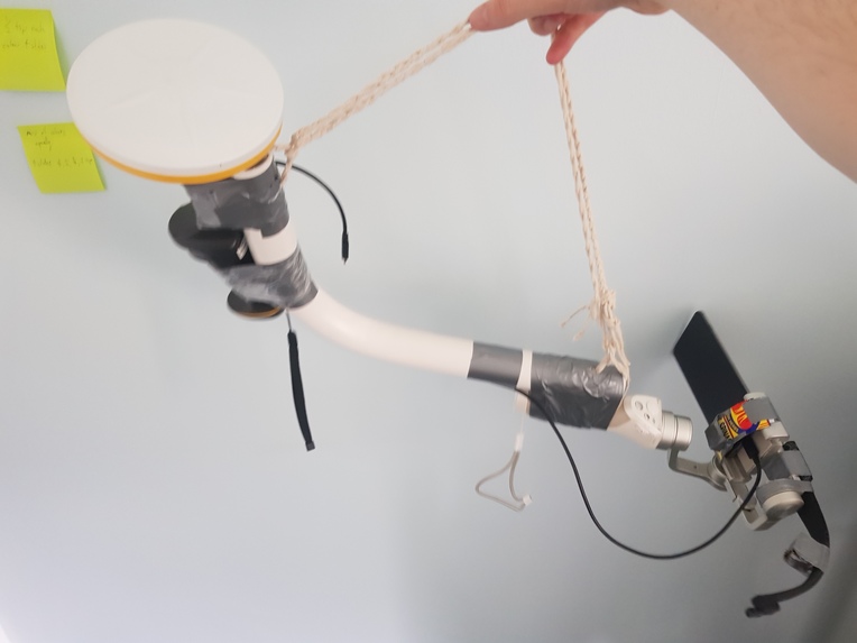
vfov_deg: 53.1
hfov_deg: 67.3
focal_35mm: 26
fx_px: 644
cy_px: 322
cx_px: 428
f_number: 1.7
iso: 200
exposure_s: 1/12
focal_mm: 4.2
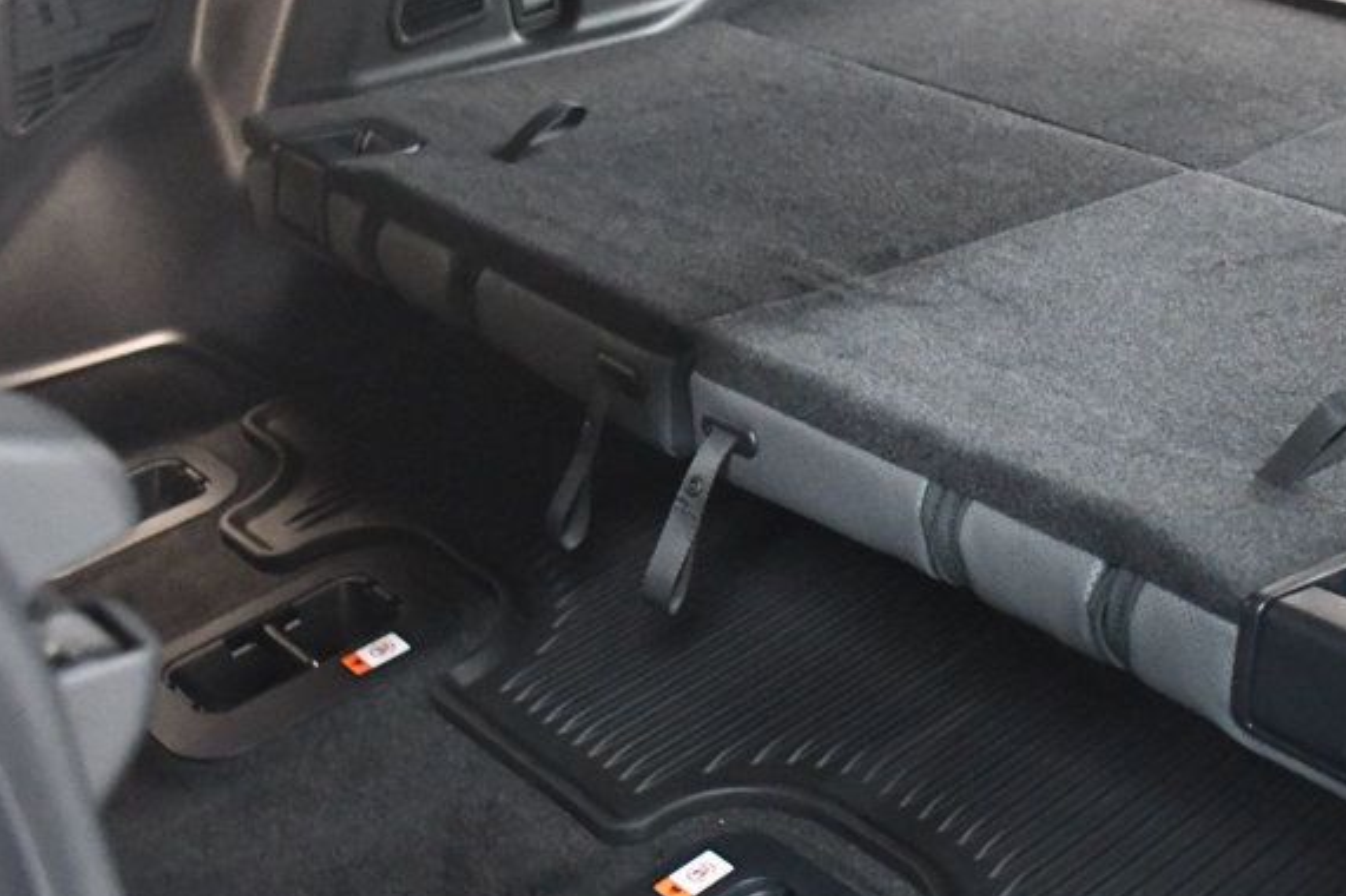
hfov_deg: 32.5
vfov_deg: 22.2
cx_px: 955
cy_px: 340
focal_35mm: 61
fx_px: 2279
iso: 9000
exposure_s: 1/60
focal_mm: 23
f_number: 3.8
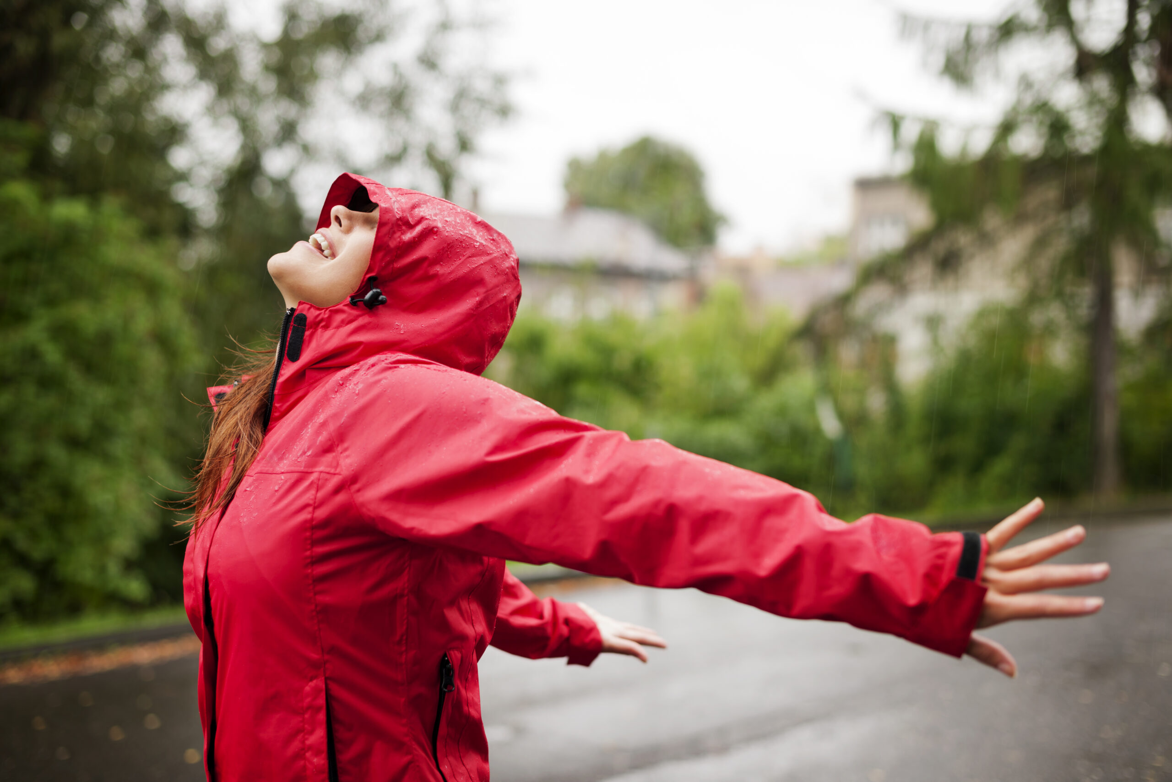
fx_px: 1628
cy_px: 391
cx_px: 586
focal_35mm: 50
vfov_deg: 27.0
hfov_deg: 39.6
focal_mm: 50
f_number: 2.5
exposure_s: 1/80
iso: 100
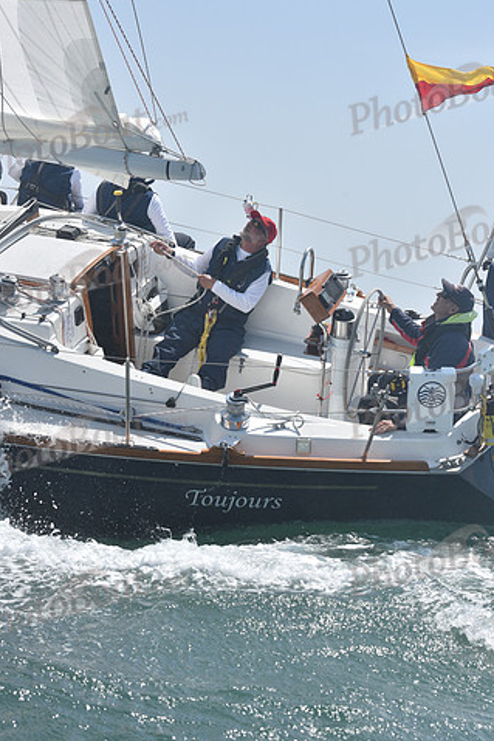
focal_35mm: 85
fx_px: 1748
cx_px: 269
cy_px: 341
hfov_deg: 16.1
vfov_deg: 23.9
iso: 320
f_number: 10
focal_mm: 70
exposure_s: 1/1000
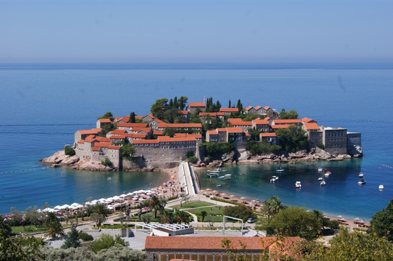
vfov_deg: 22.6
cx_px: 196
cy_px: 130
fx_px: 655
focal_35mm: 60
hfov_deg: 33.4
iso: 100
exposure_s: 1/160
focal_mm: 40
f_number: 13
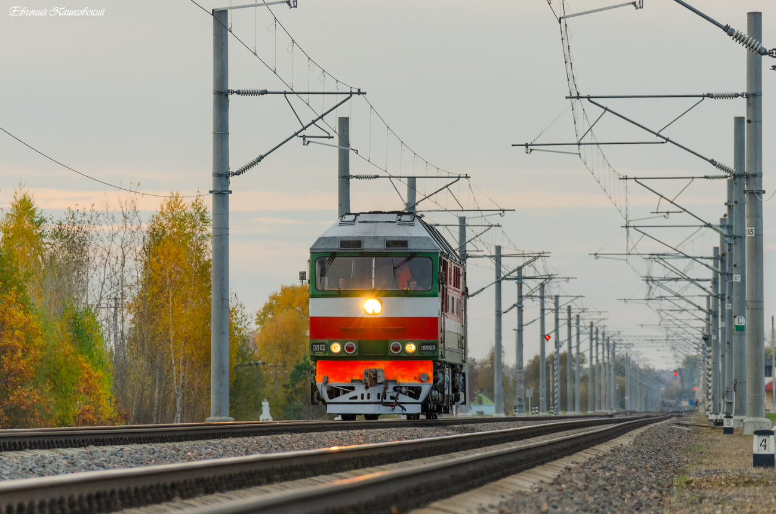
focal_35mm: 300
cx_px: 388
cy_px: 257
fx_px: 6453
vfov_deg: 4.6
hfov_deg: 6.9
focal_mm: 200
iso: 320
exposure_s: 1/160
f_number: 5.6
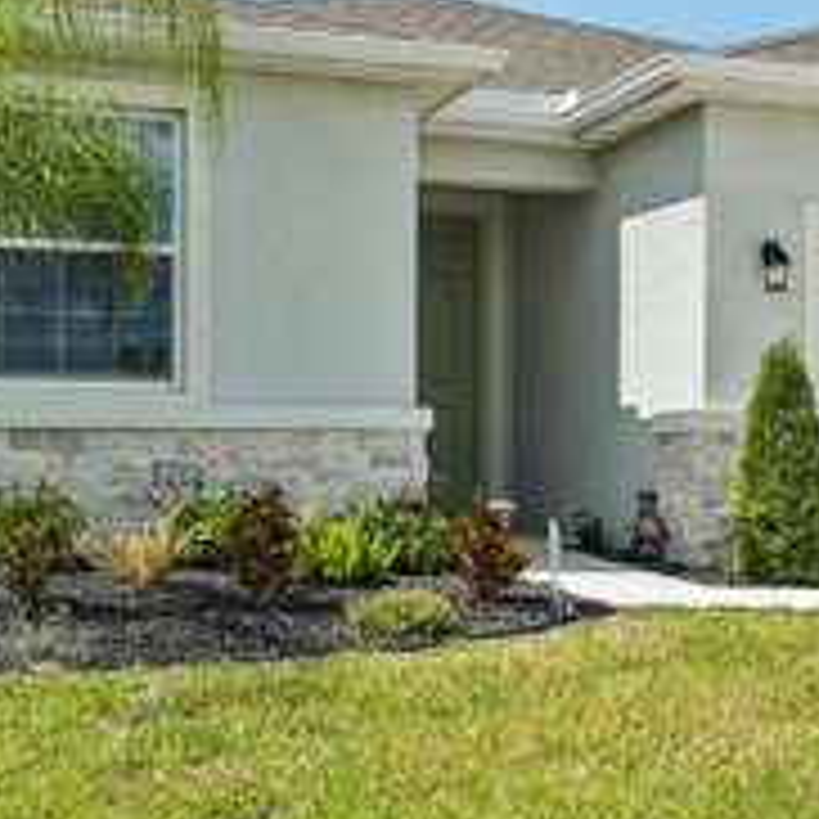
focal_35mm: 56
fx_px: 1499
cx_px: 544
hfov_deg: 30.3
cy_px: 299
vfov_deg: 30.4
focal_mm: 25
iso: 400
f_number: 8
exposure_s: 1/1600
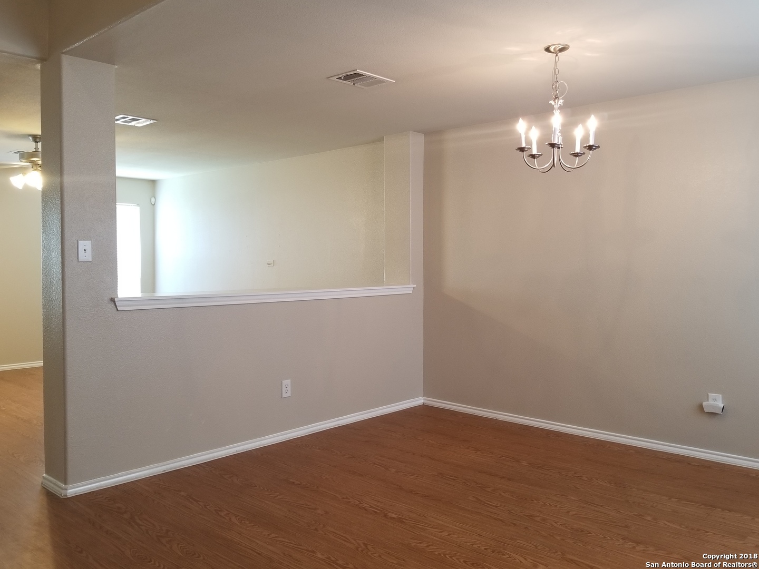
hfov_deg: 67.3
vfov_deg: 53.1
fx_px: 570
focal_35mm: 26
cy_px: 284
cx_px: 380
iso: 160
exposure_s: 1/40
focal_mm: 4.25
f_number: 1.7
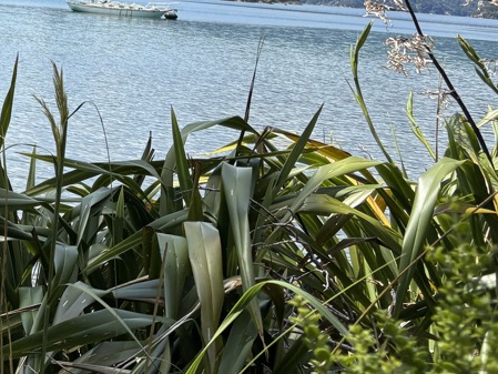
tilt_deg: -1.3
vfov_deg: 17.6
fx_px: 1166
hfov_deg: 21.4
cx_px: -181
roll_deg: -4.3
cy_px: -28
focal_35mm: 81
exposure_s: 1/3279
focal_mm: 5.96
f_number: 1.6
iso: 50
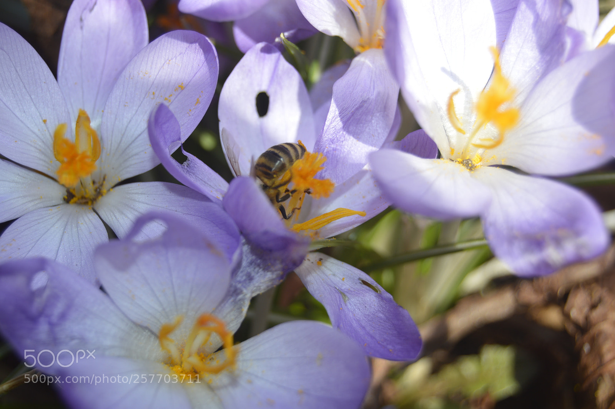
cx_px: 308
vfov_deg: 16.5
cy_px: 204
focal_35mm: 82
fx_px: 1408
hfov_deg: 24.6
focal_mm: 55
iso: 100
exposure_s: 1/200
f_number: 6.3
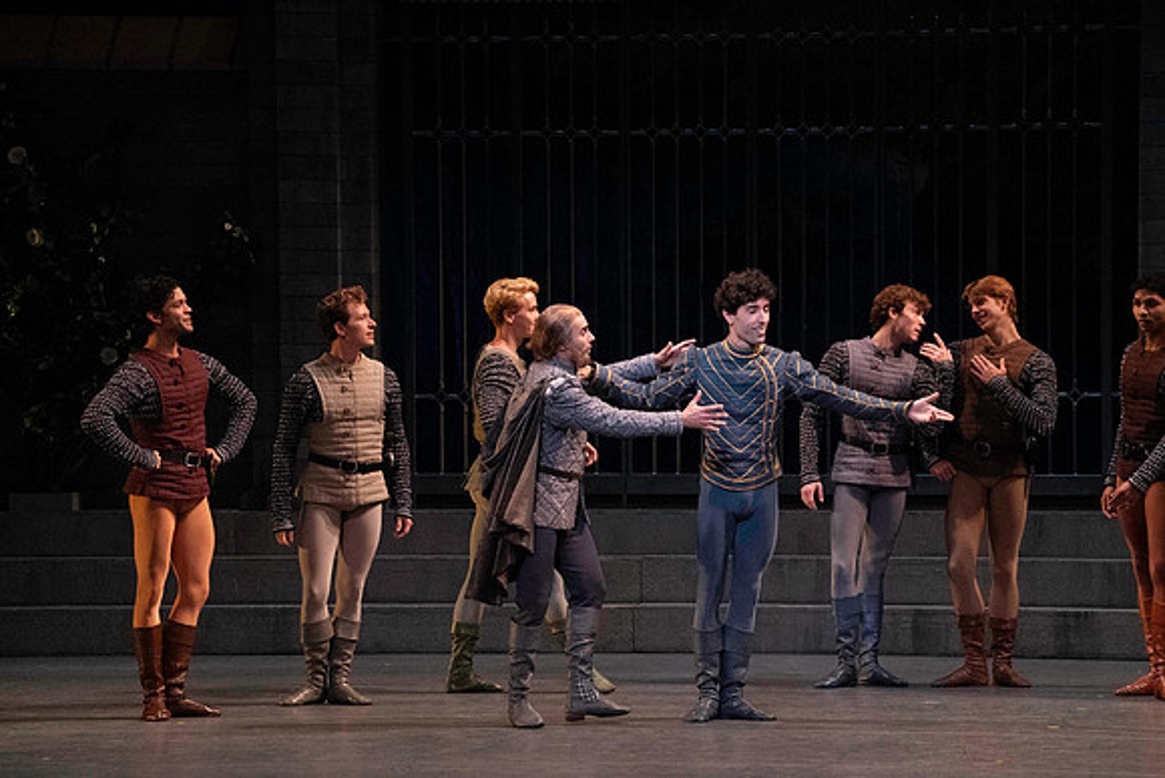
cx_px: 582
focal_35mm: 200
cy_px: 389
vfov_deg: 6.9
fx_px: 6473
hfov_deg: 10.3
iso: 16000
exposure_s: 1/400
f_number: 11
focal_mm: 200
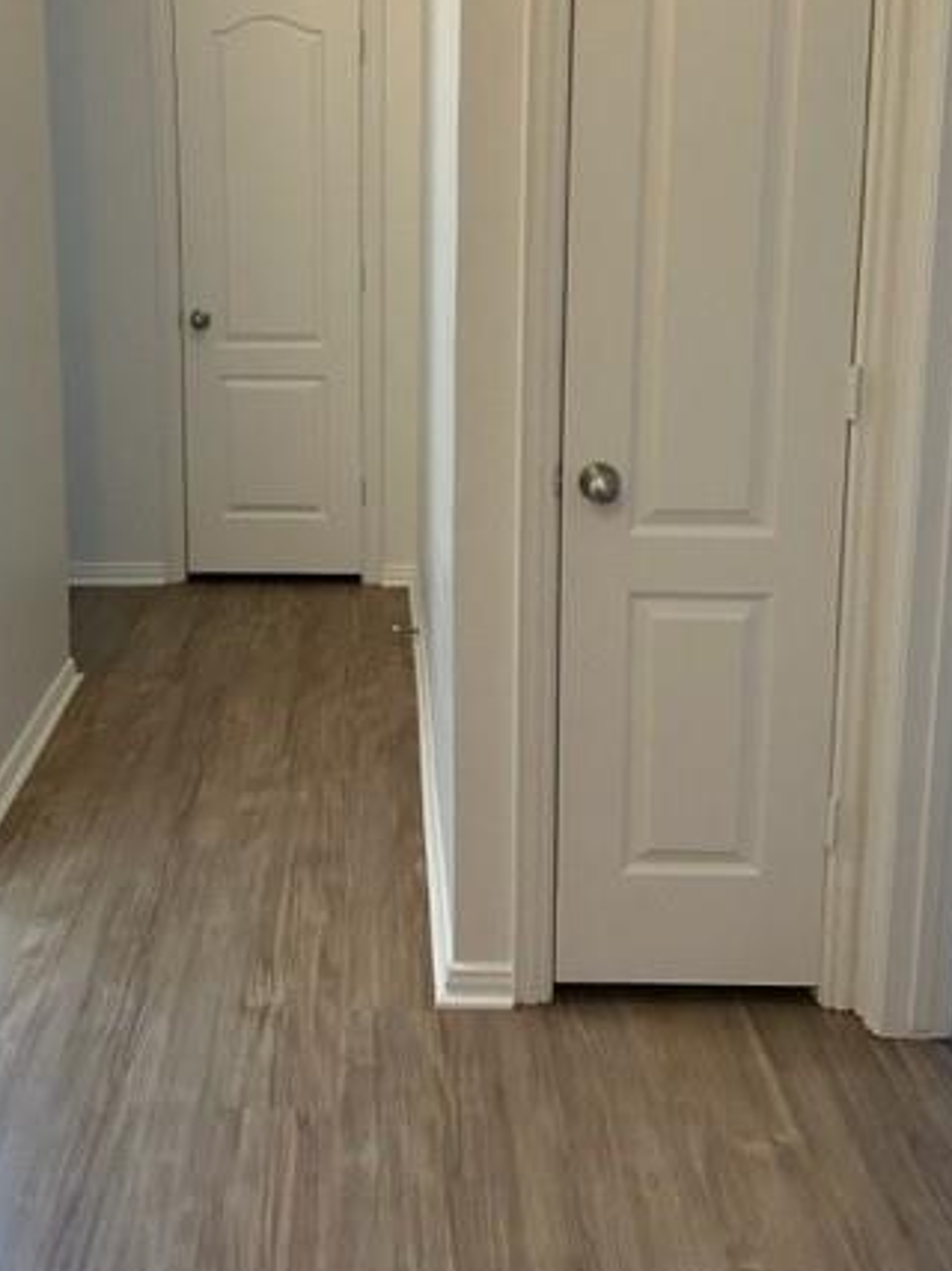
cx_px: 345
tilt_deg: -9.5
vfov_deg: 49.9
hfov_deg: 39.3
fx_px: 1321
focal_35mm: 36
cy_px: 363
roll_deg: +1.1
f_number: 1.78
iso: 200
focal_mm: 6.86
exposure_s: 1/120
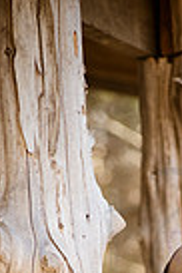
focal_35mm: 509
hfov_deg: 2.7
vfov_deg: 4.0
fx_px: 3869
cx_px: 206
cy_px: 432
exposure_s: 1/800
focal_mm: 155
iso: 800
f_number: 5
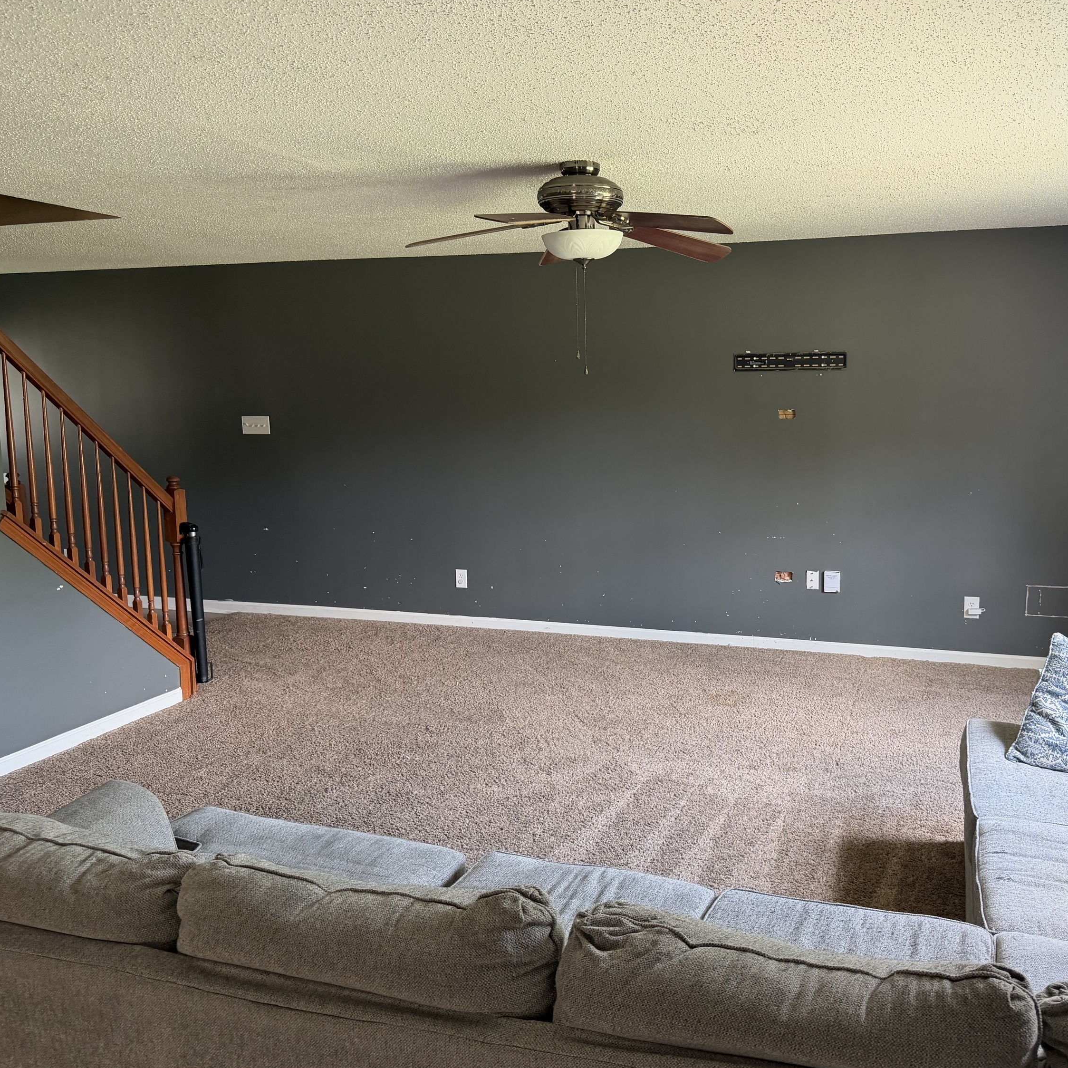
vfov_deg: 55.6
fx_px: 1012
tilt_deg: -8.6
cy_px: 534
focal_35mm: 29
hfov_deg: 55.2
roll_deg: +1.8
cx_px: 645
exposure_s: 1/90
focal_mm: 6.76
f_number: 1.78
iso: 200
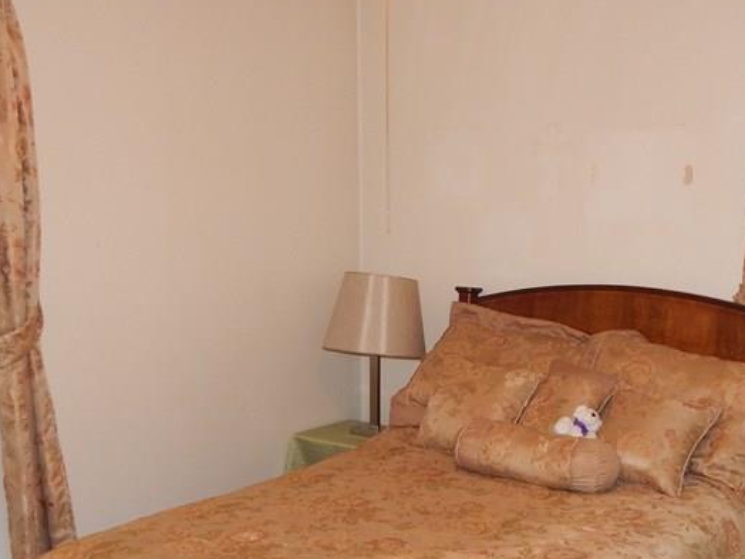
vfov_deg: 32.5
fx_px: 925
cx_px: 492
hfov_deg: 43.3
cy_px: 464
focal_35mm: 43
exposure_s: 1/30
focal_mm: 4
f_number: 3
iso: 200
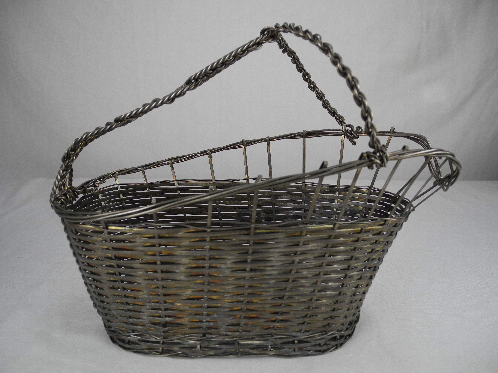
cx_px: 249
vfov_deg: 49.7
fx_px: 403
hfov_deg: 63.4
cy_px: 186
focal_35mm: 28
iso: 100
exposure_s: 1/187
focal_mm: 6
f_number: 2.8
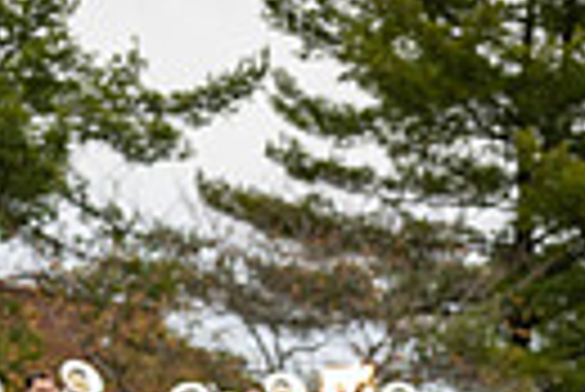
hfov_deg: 19.1
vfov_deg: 11.4
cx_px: 225
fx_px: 1741
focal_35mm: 107
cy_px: 822
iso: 640
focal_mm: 24
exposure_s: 1/500
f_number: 2.8
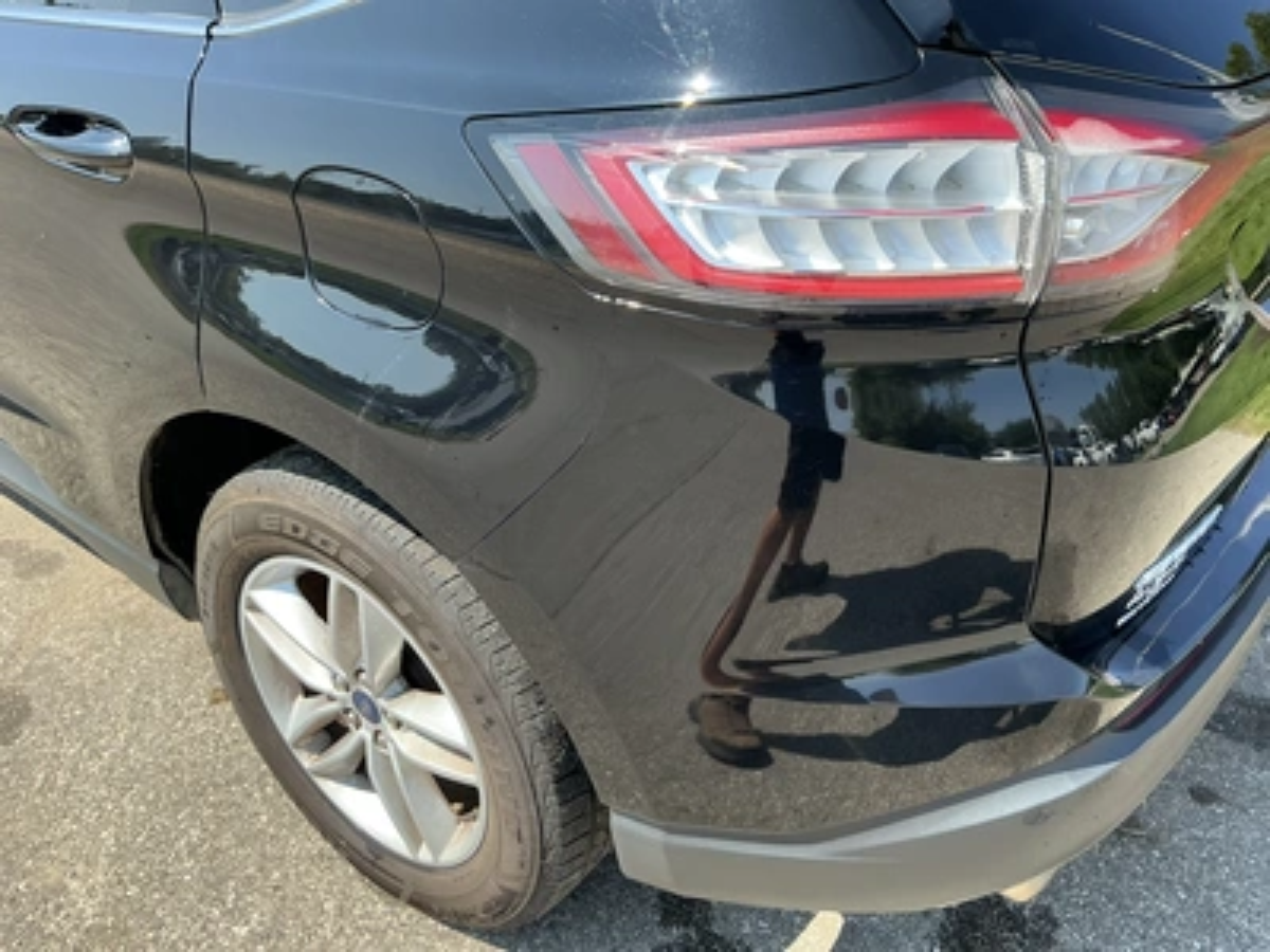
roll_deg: -2.1
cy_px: 476
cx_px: 635
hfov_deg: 63.4
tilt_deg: -31.0
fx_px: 1027
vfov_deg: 49.7
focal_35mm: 28
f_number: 1.8
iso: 25
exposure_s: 1/482
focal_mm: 3
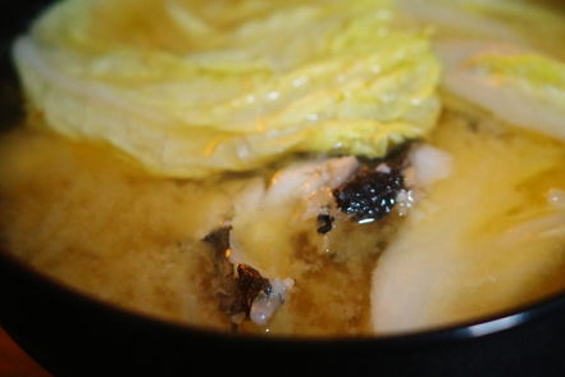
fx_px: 1161
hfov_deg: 27.3
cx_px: 326
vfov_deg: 18.3
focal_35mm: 74
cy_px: 108
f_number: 2.8
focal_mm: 26
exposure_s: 1/60
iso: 5000
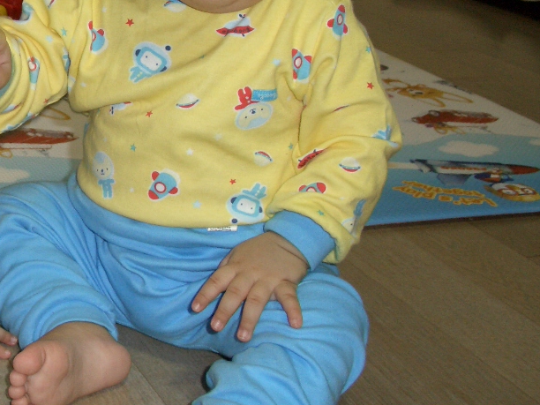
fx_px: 1076
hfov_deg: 26.6
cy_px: 83
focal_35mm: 69
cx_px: -4
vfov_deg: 21.1
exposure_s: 1/60
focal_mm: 7.1
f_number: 2.8
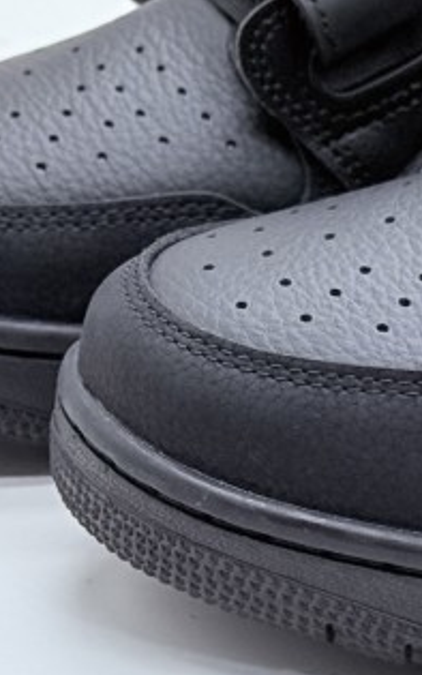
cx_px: 196
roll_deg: +2.5
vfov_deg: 29.8
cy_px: 339
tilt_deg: -23.3
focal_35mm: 69
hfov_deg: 18.9
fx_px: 1269
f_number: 1.78
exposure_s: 1/557
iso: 64
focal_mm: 6.76
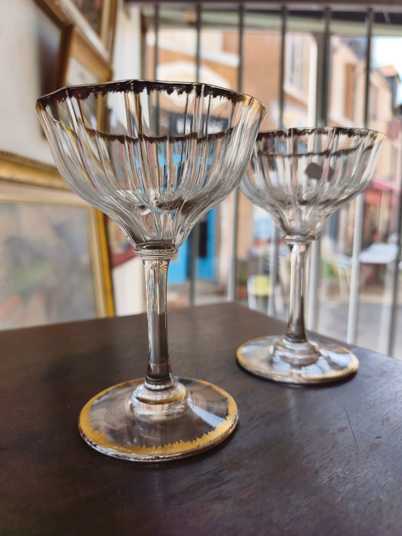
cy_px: 268
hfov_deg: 58.9
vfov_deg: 73.9
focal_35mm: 23
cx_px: 201
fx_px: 356
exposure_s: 1/166
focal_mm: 6.06
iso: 50
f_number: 1.7
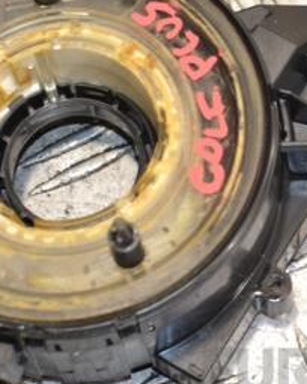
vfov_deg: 10.1
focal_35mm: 192
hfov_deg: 8.1
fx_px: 2181
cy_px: 170
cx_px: 175
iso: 800
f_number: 5
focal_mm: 58
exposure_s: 1/100
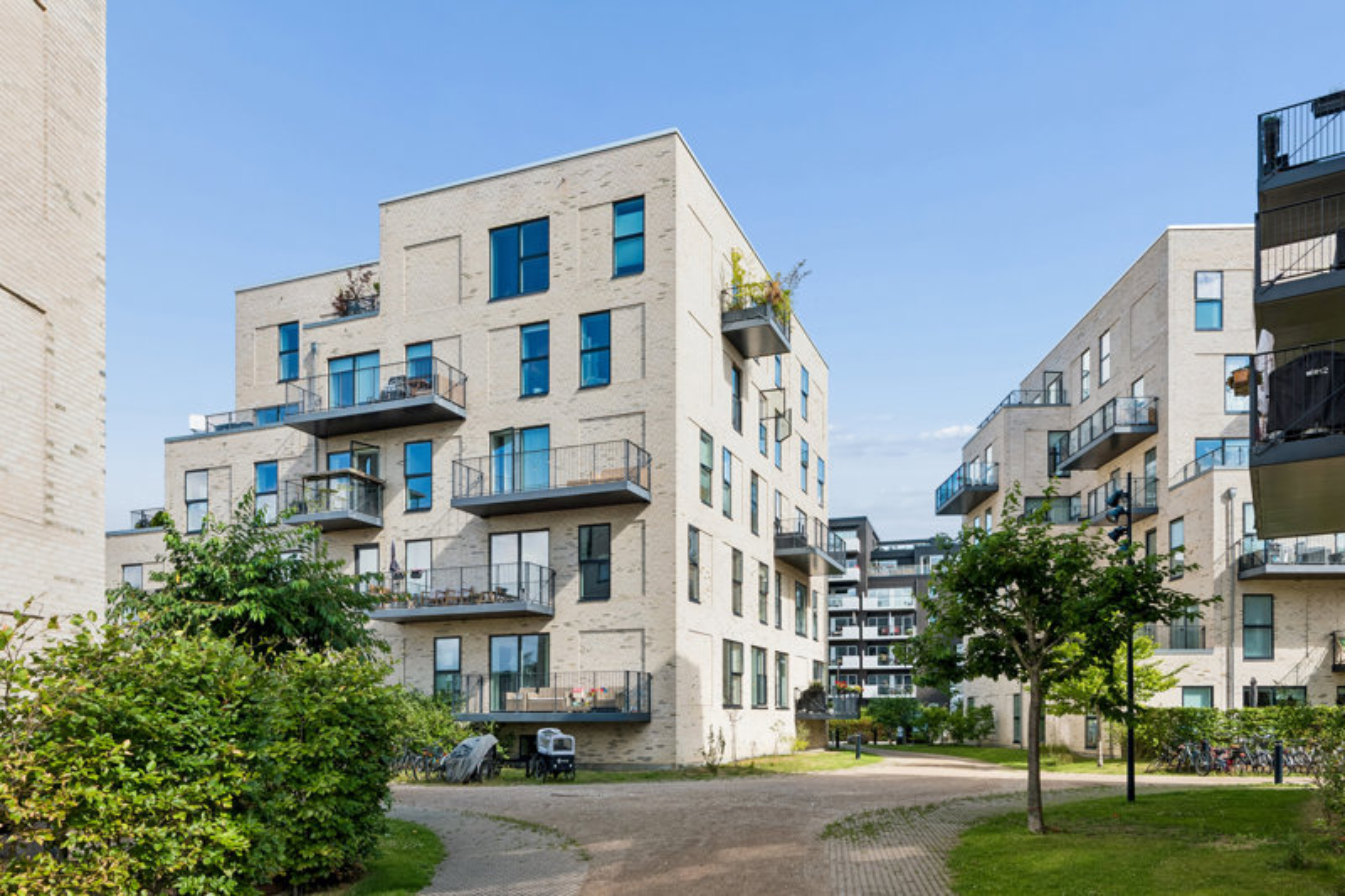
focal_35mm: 24
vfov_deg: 53.1
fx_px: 896
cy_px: 448
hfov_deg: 73.8
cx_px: 672
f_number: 13
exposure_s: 1/125
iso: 180
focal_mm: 24
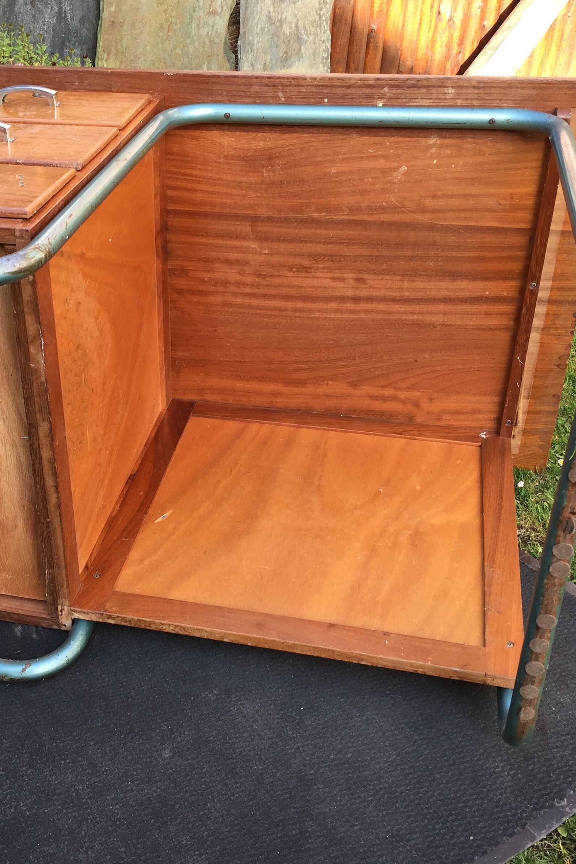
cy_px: 425
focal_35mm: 41
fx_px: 984
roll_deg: -1.8
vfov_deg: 47.4
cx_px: 151
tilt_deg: -31.7
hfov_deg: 32.1
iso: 32
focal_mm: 4.15
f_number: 2.2
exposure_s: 1/120
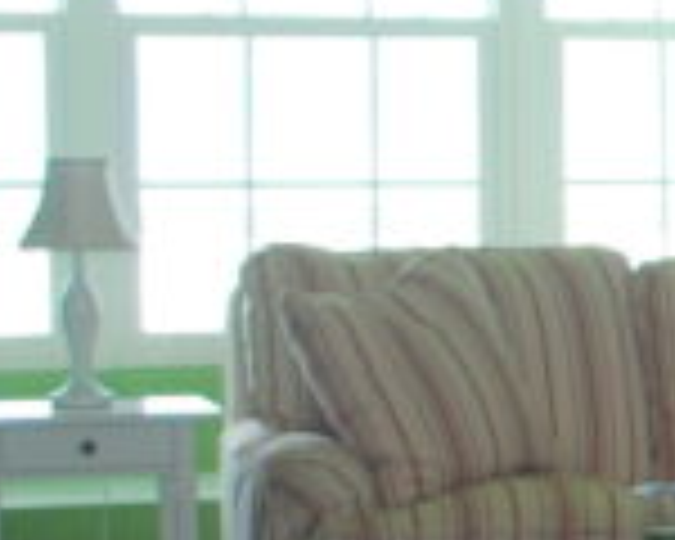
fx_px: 4215
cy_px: 394
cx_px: 2012
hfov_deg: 7.9
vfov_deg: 7.3
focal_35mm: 211
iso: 200
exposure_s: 1/60
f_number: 4
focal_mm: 22
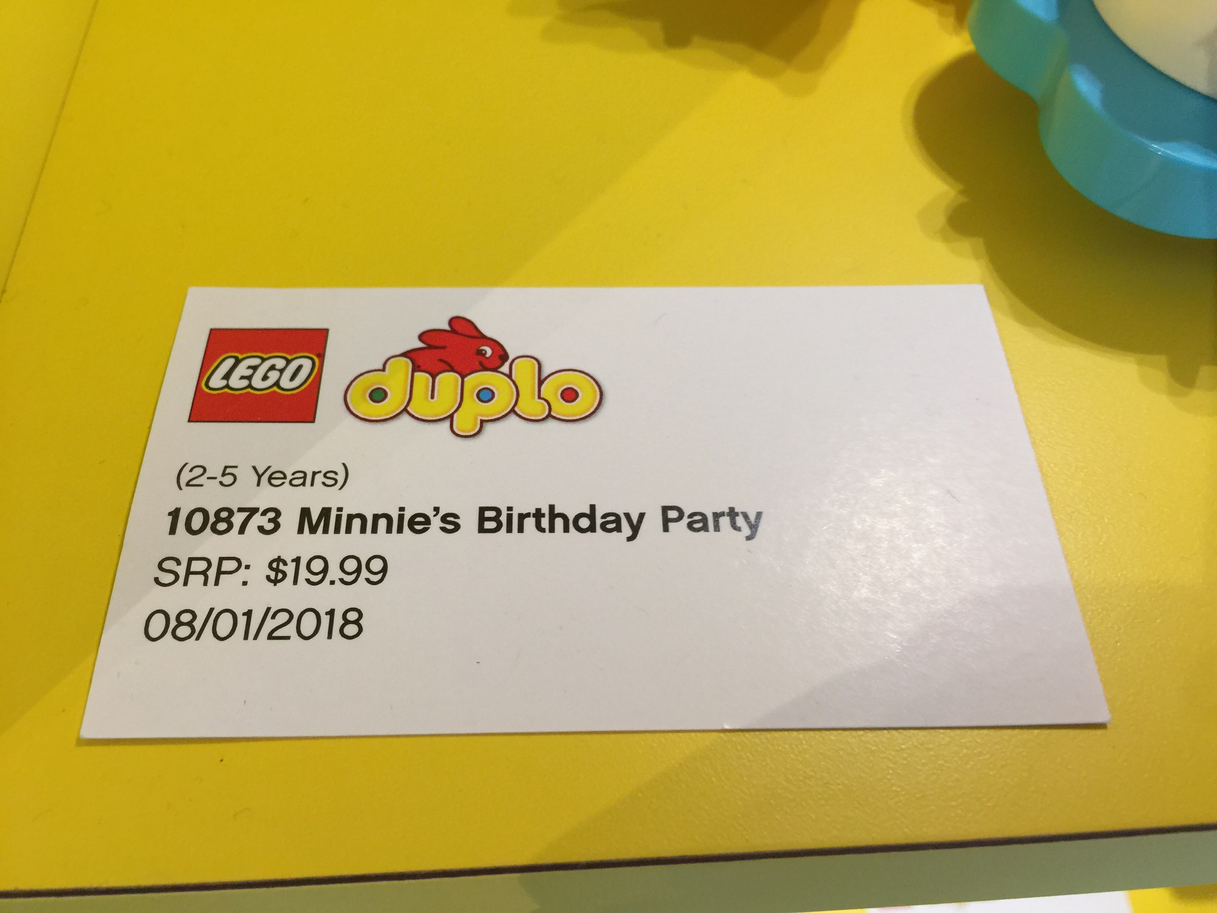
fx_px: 1020
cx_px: 608
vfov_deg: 48.2
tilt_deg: -56.7
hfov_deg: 61.7
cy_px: 456
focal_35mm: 29
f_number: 2.2
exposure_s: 1/30
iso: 40
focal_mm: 4.15
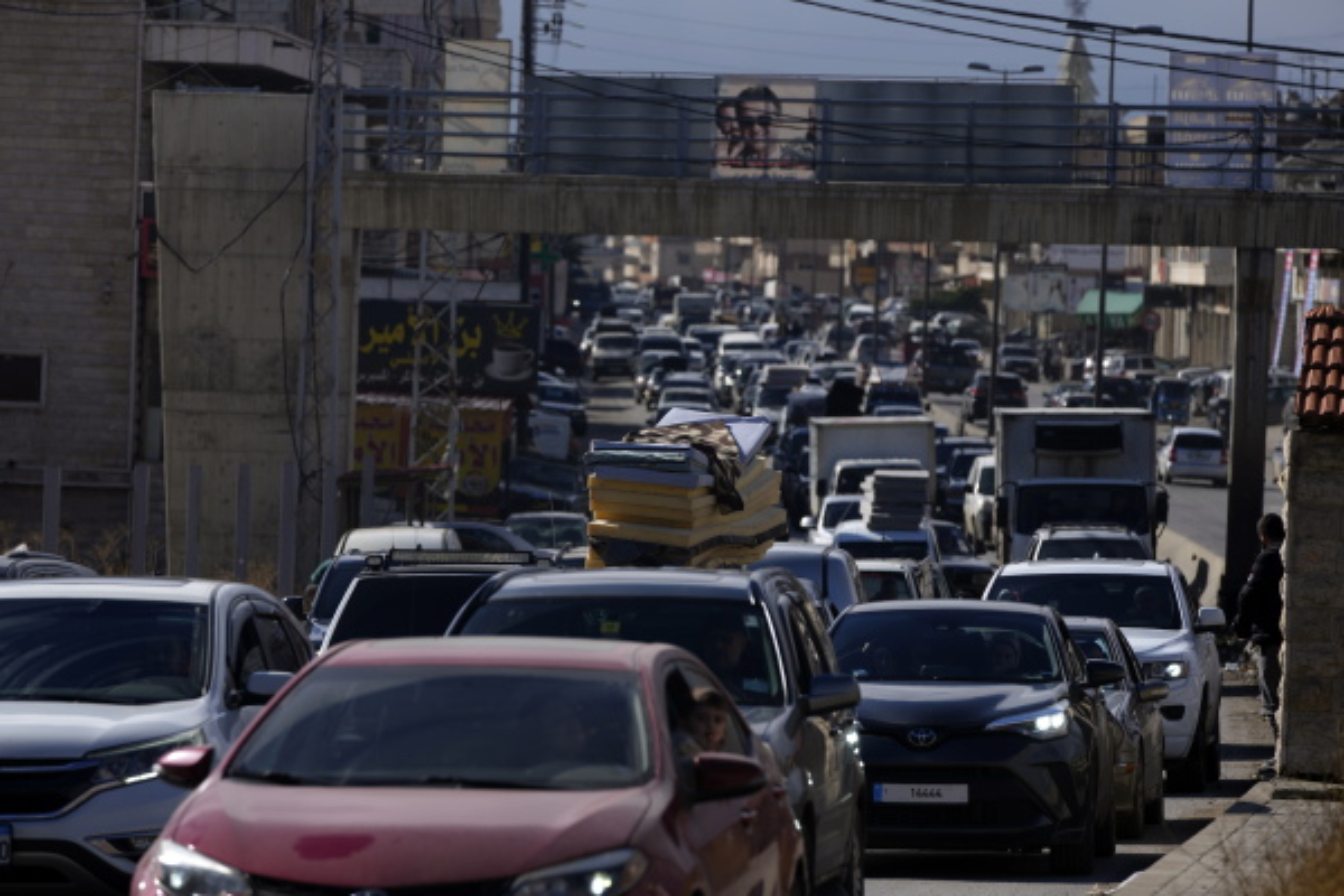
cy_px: 448
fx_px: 7466
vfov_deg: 6.9
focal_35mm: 200
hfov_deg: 10.3
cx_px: 672
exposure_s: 1/800
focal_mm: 200
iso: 50
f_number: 5
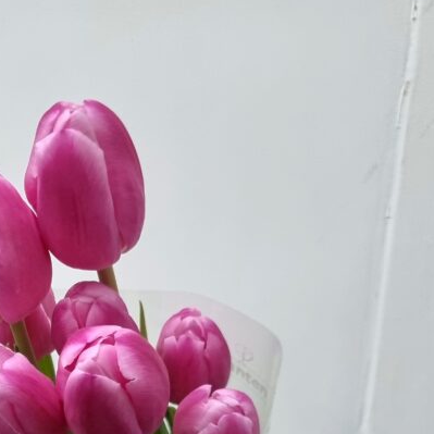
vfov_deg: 27.3
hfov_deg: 28.4
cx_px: 79
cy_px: 443
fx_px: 837
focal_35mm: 59
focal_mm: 5.4
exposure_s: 1/60.2
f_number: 1.8
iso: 200
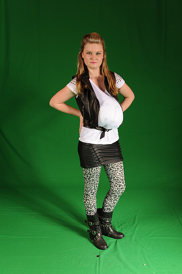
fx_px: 319
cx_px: 91
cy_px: 137
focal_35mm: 42
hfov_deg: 31.9
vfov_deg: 46.4
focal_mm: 42
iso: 200
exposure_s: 1/200
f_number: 10
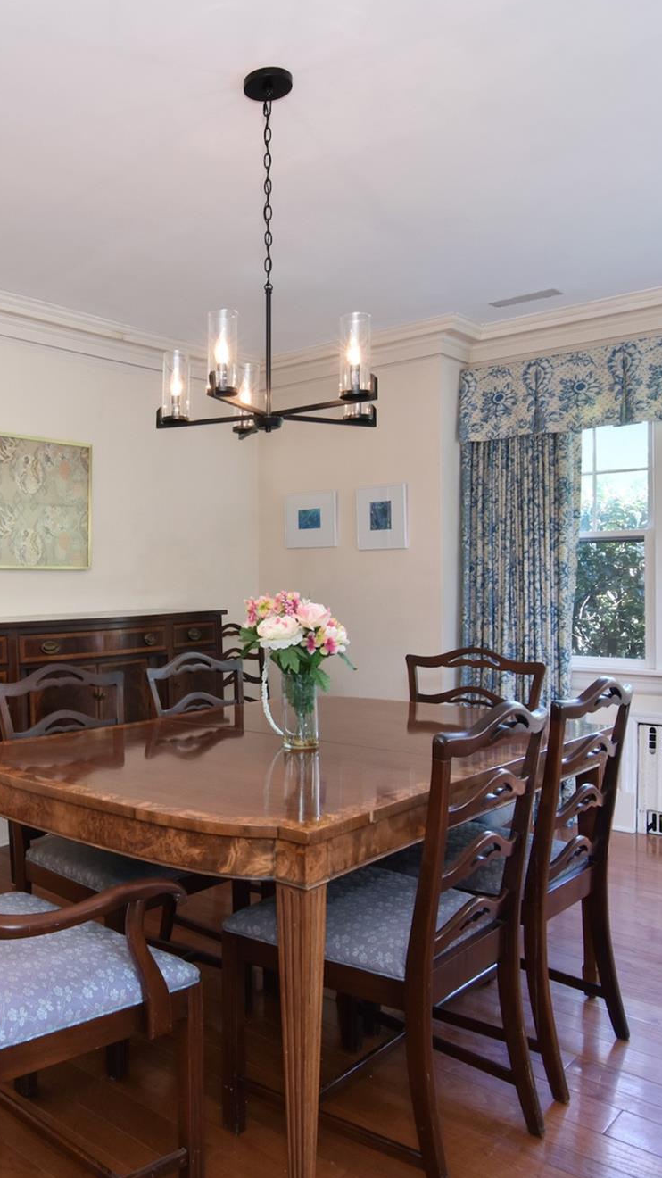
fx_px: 837
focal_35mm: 27
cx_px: 102
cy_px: 598
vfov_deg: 70.2
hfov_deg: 40.7
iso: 640
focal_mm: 11
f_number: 8
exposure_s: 1/30
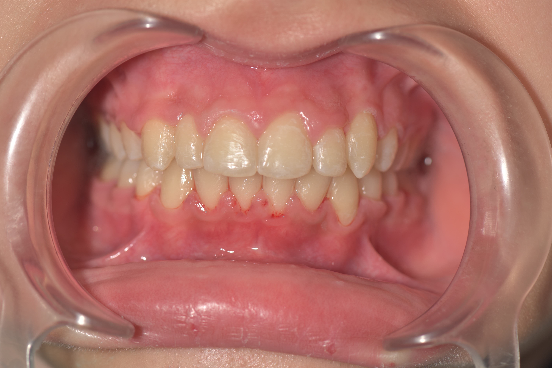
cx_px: 276
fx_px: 2415
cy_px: 184
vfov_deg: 8.7
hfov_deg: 13.0
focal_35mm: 158
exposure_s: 1/60.2
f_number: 7.1
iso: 100
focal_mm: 105
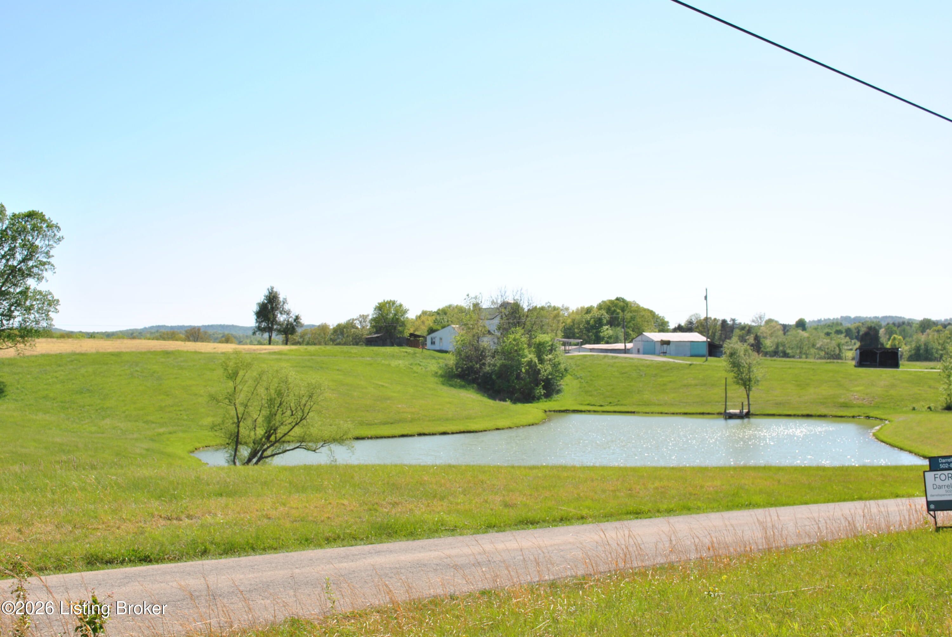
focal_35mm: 39
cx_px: 476
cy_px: 318
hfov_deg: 49.5
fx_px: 1033
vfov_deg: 34.3
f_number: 7.1
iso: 100
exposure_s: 1/200
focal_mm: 26
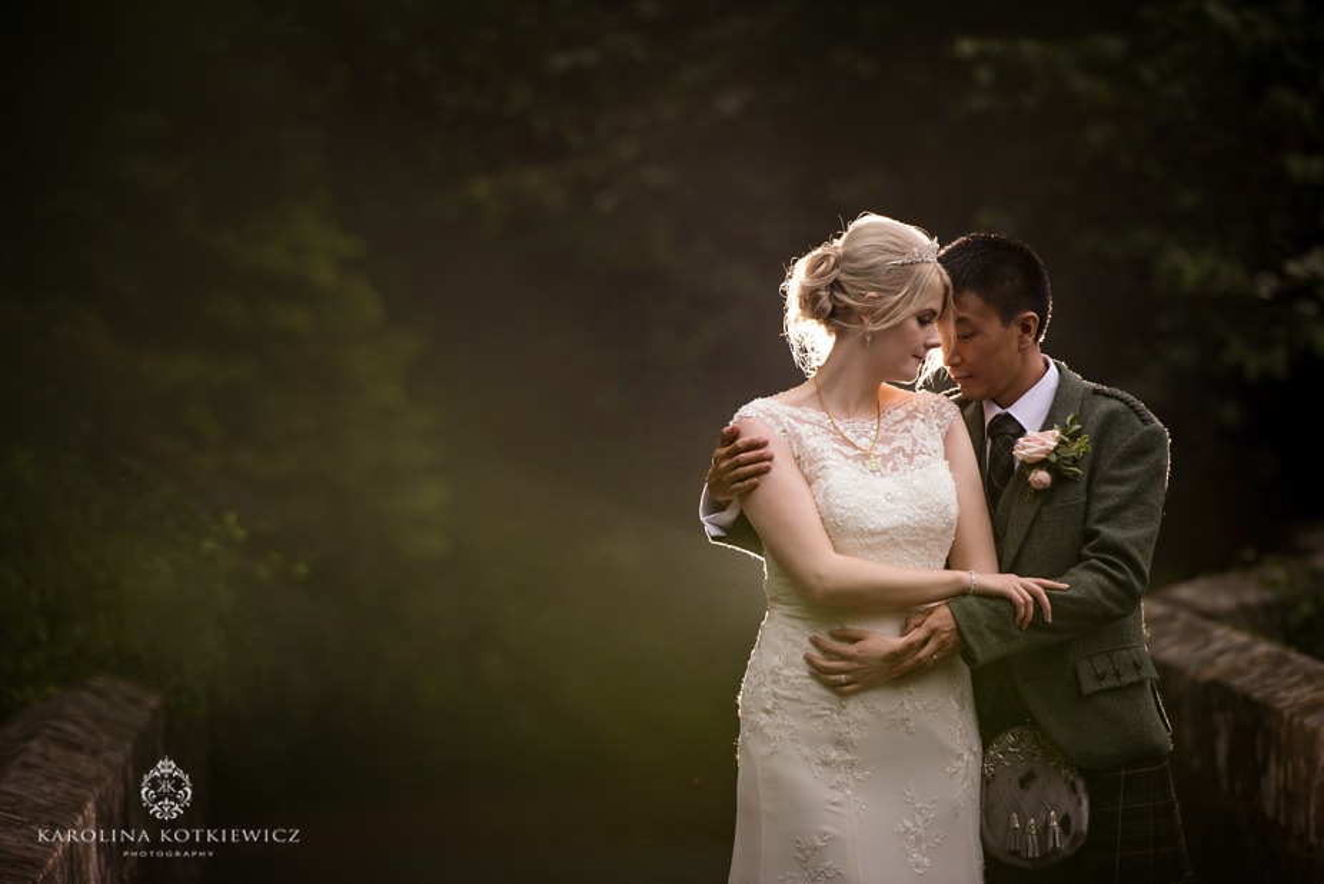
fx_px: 7357
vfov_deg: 6.9
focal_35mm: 200
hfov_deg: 10.3
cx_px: 662
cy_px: 442
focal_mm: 200
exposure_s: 1/160
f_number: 3.2
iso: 640
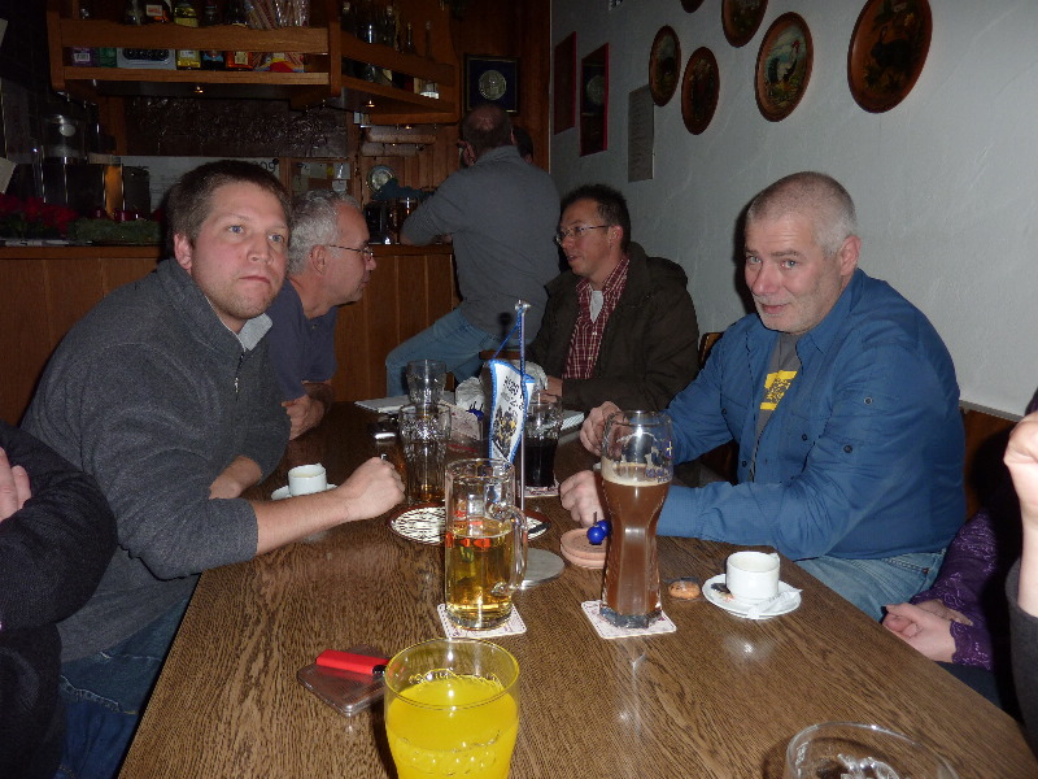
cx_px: 519
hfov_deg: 69.4
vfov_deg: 54.9
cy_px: 390
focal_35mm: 25
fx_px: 750
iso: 100
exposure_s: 1/125
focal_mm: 4.1
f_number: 3.3
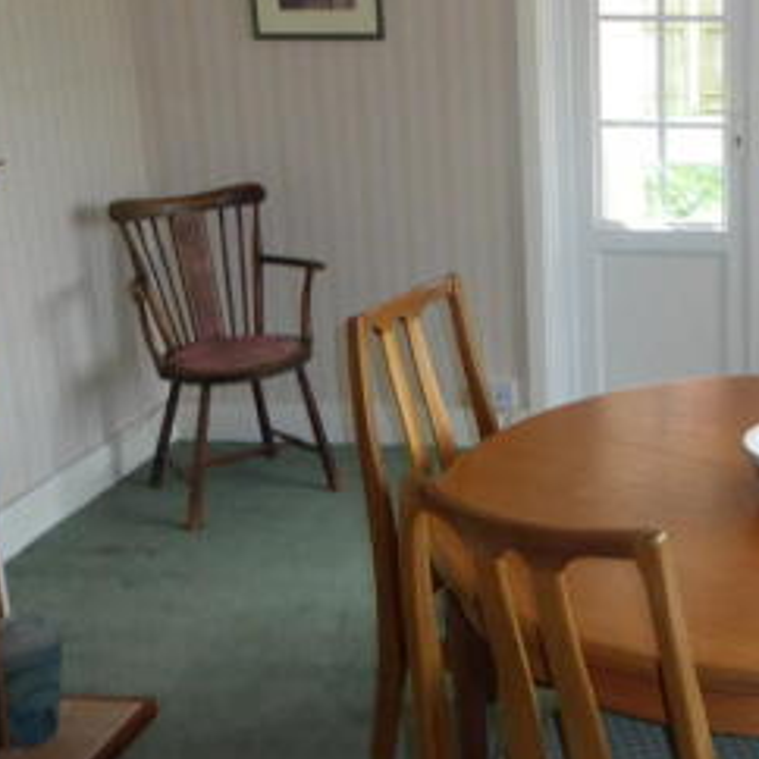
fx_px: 1265
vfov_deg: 33.3
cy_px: 300
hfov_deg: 30.8
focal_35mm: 51
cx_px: 773
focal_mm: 4.3
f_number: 3.3
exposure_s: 1/60
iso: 160
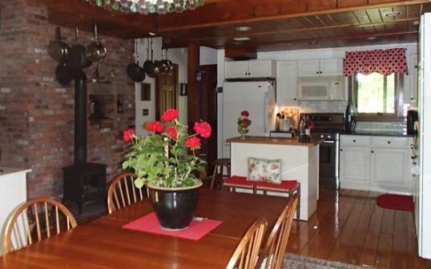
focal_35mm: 32
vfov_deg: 39.3
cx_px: 207
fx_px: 376
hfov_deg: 59.6
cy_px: 114
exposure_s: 1/30
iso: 500
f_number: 3.9
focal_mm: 5
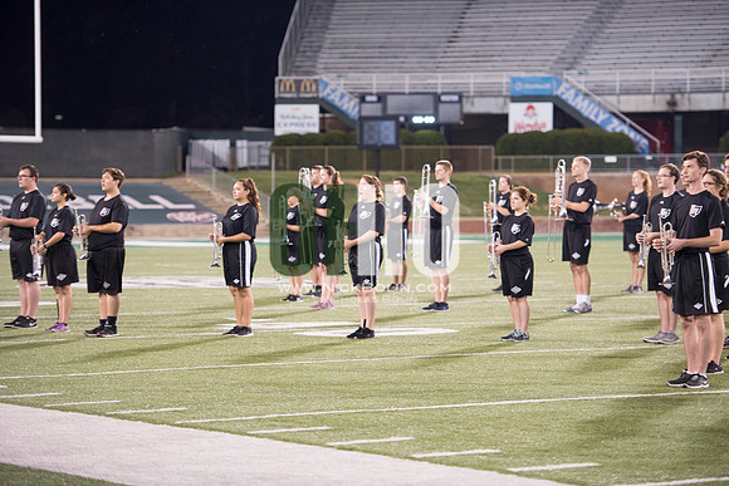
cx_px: 364
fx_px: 2734
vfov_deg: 10.2
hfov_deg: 15.2
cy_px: 243
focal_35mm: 135
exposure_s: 1/320
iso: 1000
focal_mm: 135
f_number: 2.8
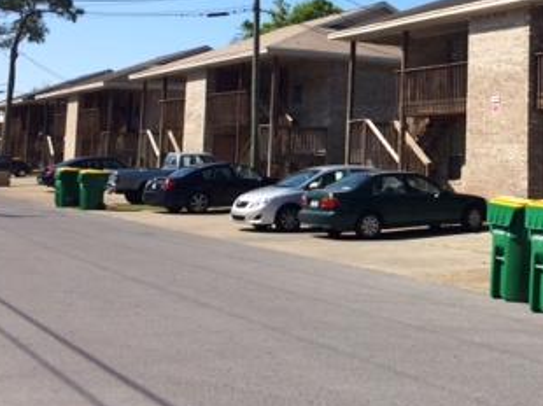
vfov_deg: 23.1
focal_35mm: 62
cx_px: 454
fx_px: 972
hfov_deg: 30.3
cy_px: 51
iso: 40
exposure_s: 1/2053
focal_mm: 4.12
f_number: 2.2
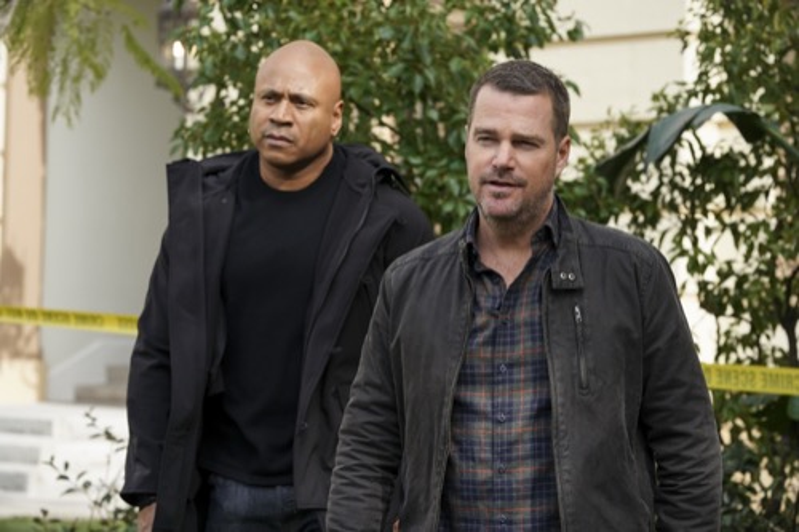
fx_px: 2795
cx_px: 400
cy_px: 266
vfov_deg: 10.9
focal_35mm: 126
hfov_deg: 16.3
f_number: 8
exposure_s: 1/500
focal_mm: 126
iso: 640
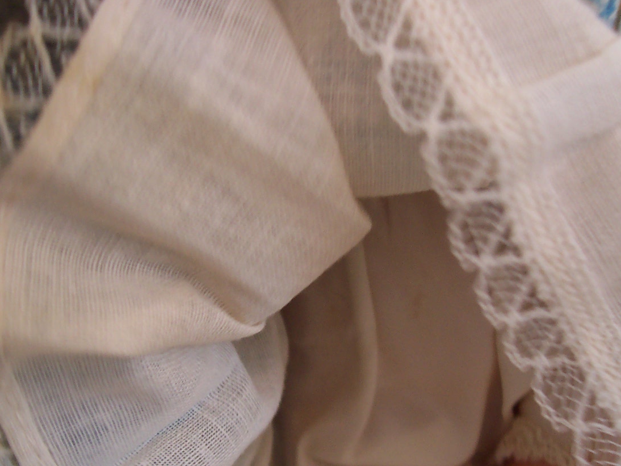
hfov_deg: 34.3
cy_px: 346
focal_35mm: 56
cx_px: 321
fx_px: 1005
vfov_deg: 25.8
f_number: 2.8
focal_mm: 5.6
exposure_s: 1/45
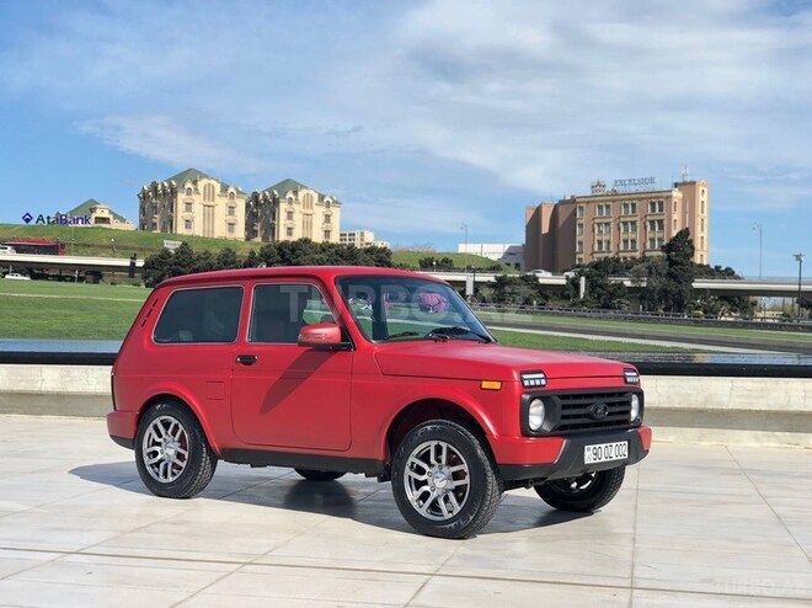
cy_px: 304
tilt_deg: +2.1
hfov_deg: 36.8
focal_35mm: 52
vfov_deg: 28.0
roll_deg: -0.4
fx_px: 1219
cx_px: 406
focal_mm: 6
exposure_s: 1/631
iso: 16
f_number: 2.4
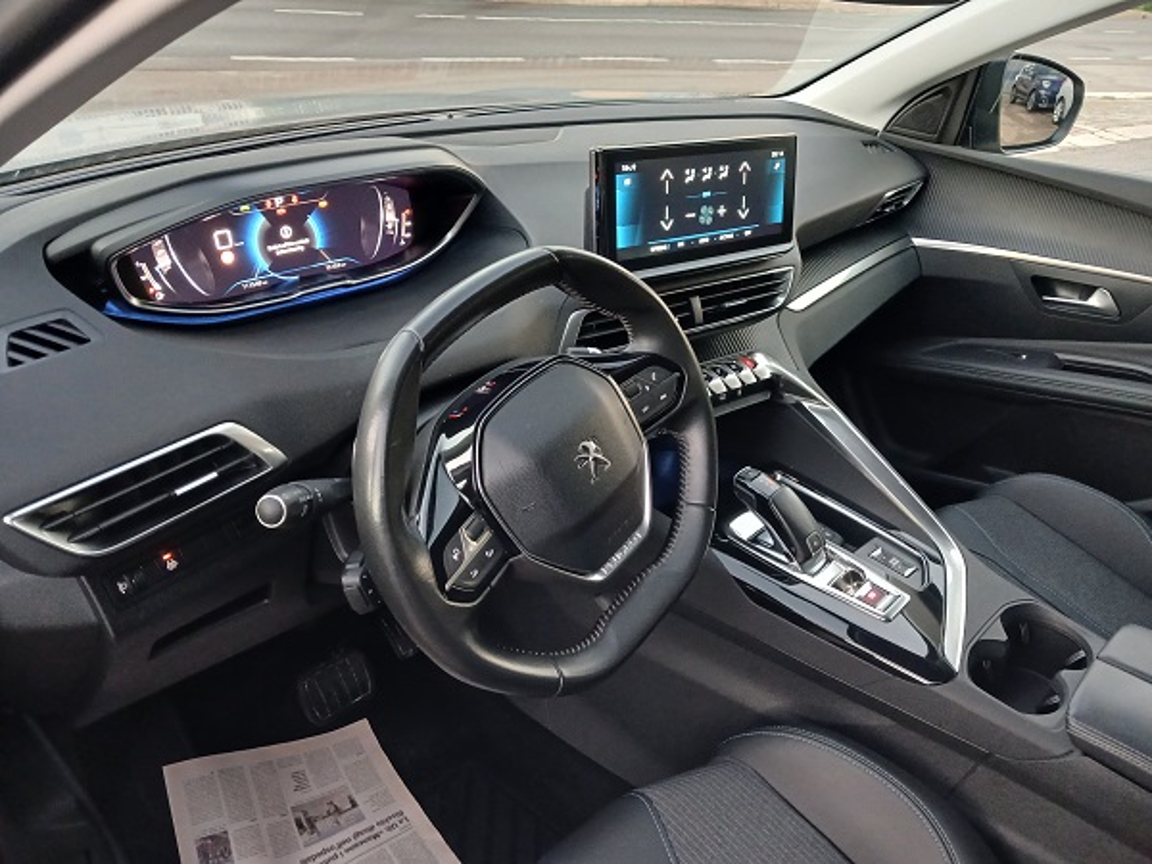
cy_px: 432
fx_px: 899
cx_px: 576
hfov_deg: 65.3
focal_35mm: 27
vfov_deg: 51.4
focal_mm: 3.98
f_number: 1.8
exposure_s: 1/25
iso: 400
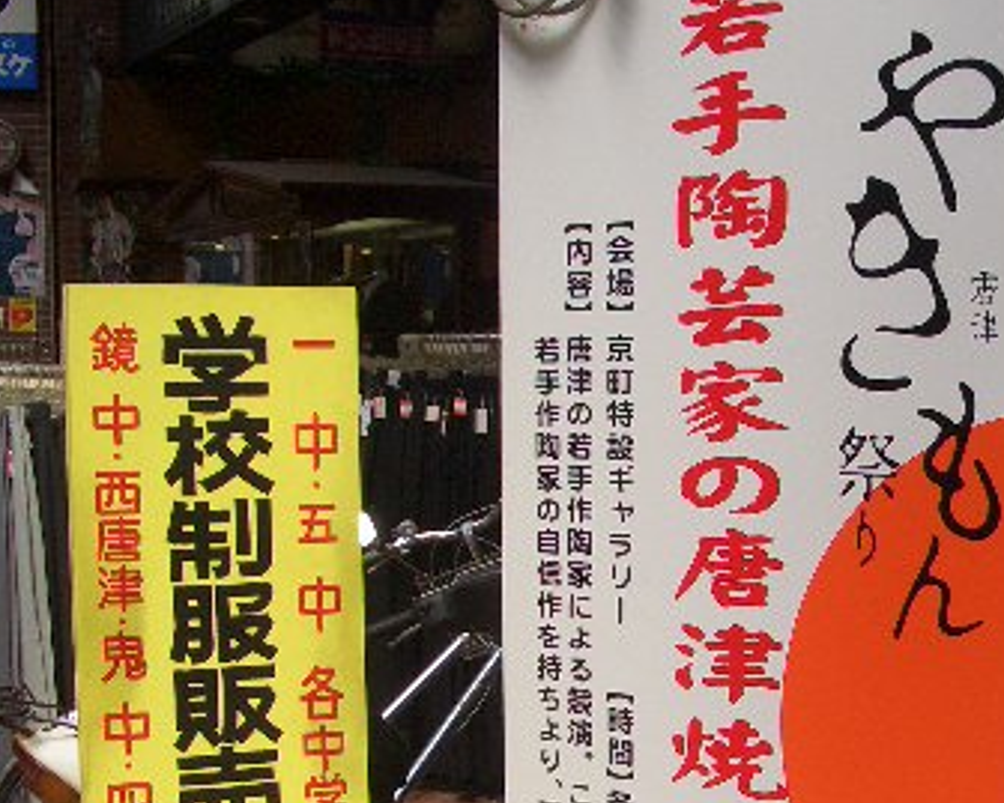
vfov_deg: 23.3
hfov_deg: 28.5
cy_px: 573
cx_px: 807
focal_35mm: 65
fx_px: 1932
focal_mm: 5.8
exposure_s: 1/200
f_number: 4.3
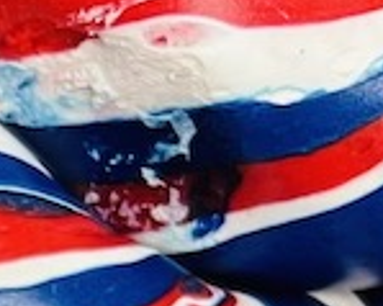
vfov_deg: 6.7
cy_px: 957
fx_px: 2322
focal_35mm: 205
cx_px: -763
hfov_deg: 8.1
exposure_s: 1/60
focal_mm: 5.7
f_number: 1.5
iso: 125
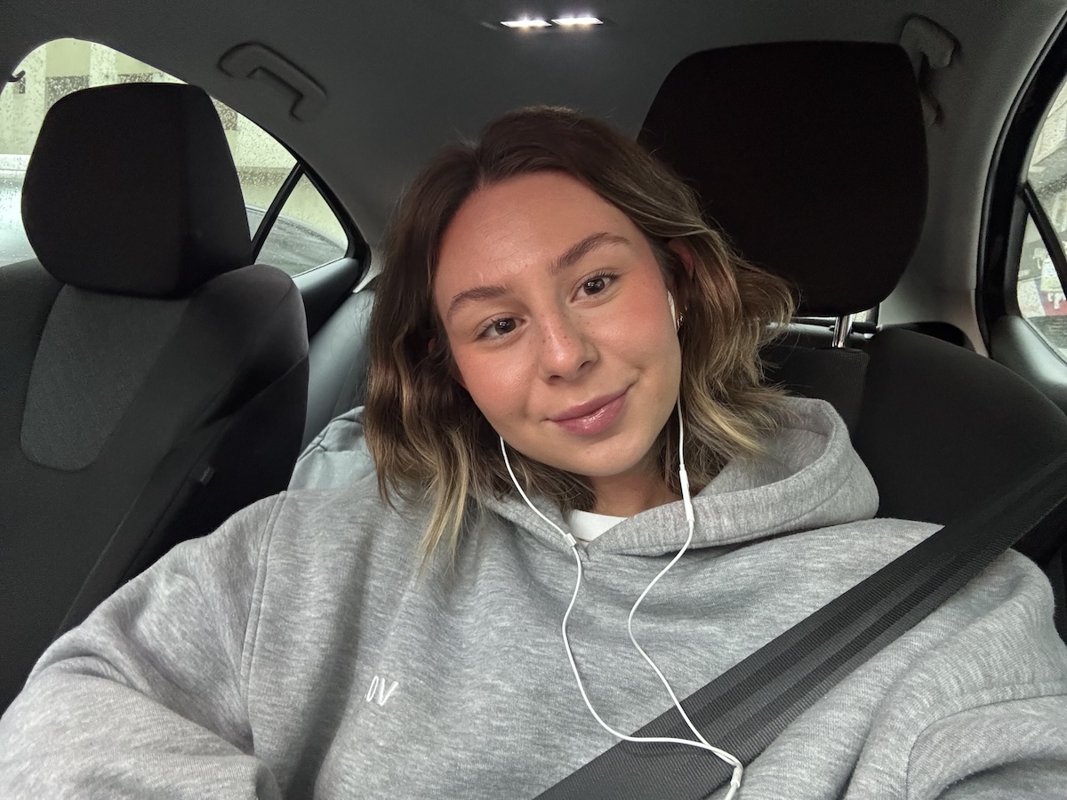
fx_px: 709
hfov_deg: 73.9
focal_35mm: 23
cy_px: 400
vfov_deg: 58.9
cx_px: 534
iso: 640
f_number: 1.9
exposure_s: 1/29
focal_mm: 2.69
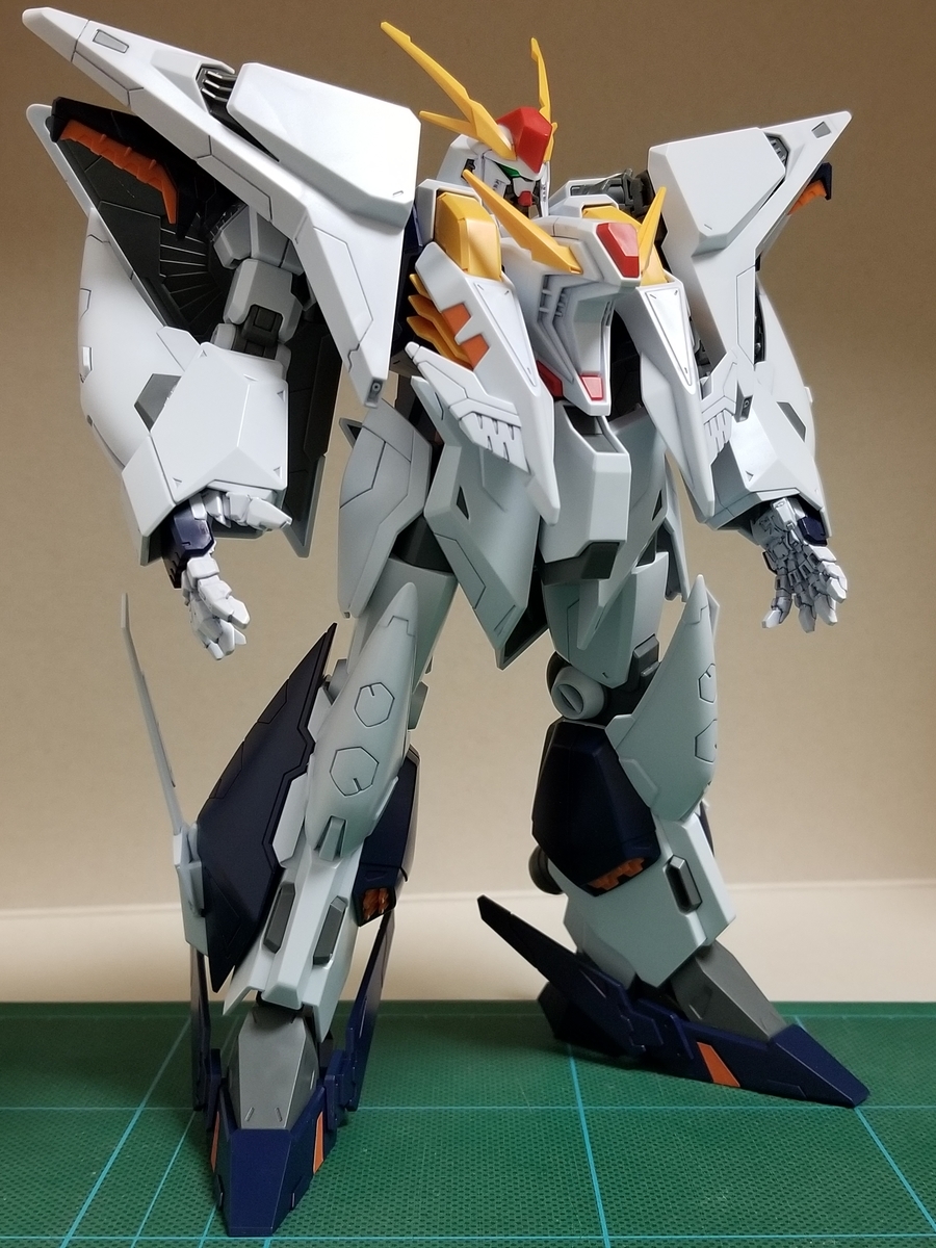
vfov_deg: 67.3
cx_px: 468
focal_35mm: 26
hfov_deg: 53.1
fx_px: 937
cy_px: 624
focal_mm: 4.25
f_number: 1.7
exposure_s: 1/30
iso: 200
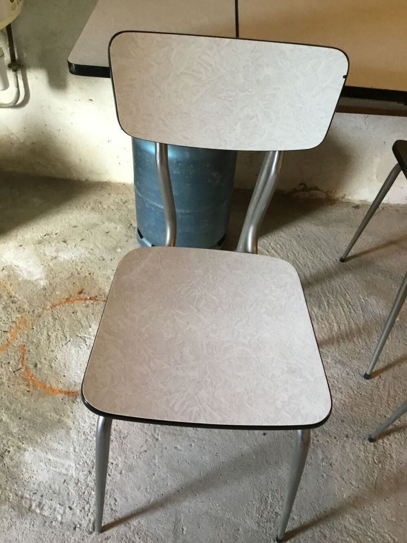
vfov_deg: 58.3
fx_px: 486
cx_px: 204
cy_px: 272
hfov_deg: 45.4
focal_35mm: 31
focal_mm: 3.3
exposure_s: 1/33
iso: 200
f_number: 2.4
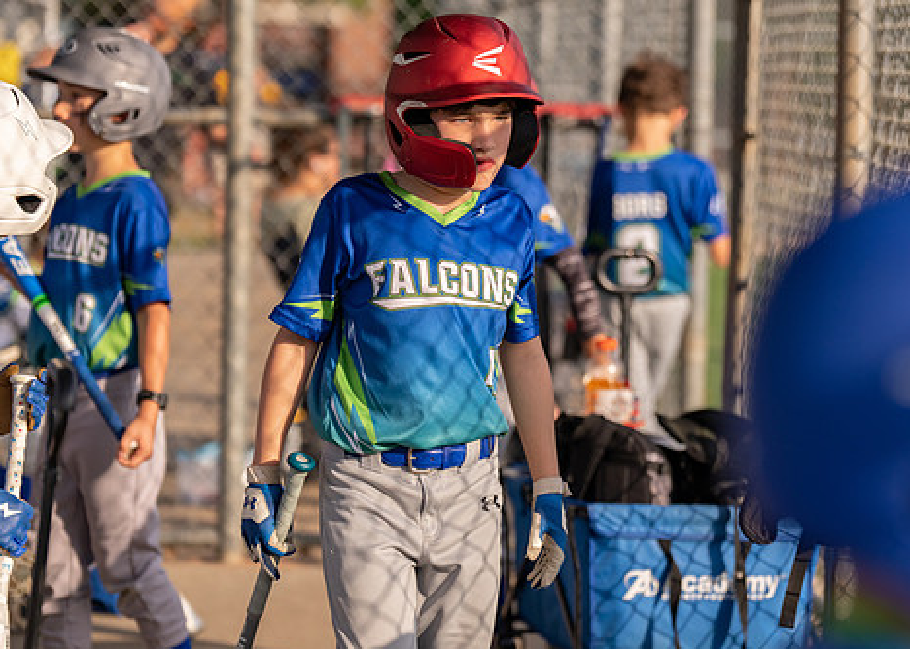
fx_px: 3850
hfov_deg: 13.5
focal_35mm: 149
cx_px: 465
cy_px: 262
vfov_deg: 9.6
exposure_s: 1/5000
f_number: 2.8
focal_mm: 114
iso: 500
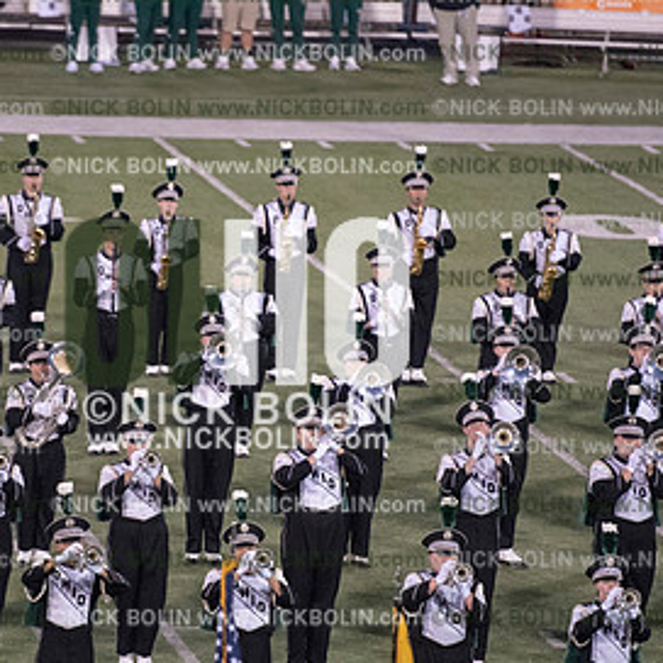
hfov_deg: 4.8
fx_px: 7866
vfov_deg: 4.8
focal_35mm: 363
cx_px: 236
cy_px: 335
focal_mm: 200
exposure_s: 1/1250
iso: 5000
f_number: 3.2
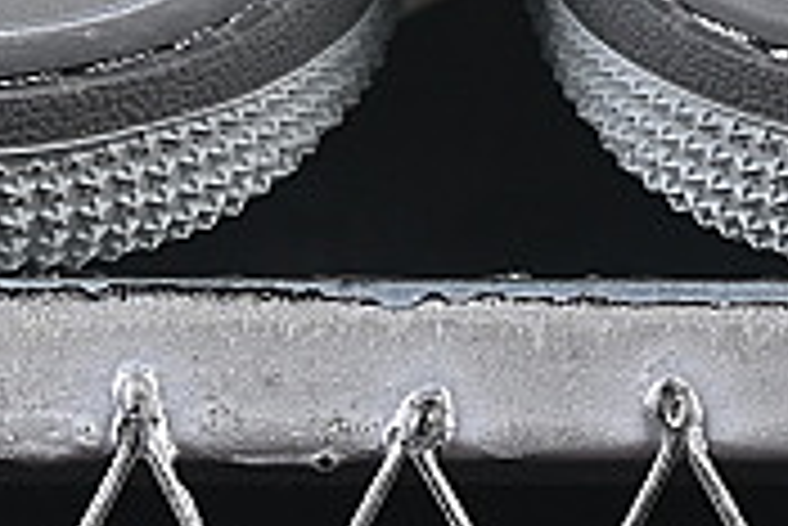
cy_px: -733
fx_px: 10143
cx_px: 486
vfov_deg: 2.9
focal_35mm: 463
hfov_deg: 4.4
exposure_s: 1/60
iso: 160
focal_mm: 50
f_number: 7.1
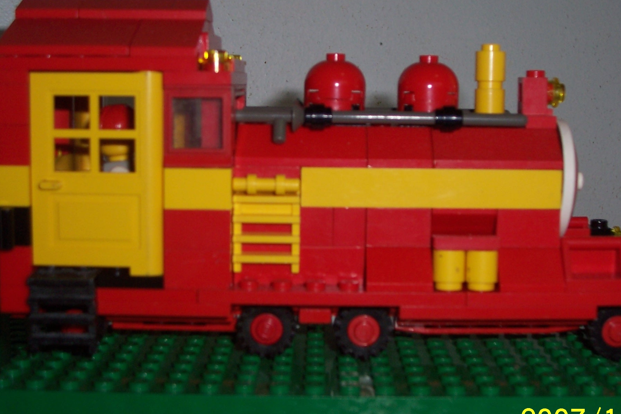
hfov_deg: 35.6
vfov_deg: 24.2
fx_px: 966
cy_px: 197
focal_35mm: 56
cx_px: 332
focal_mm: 7
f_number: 3
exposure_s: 1/60
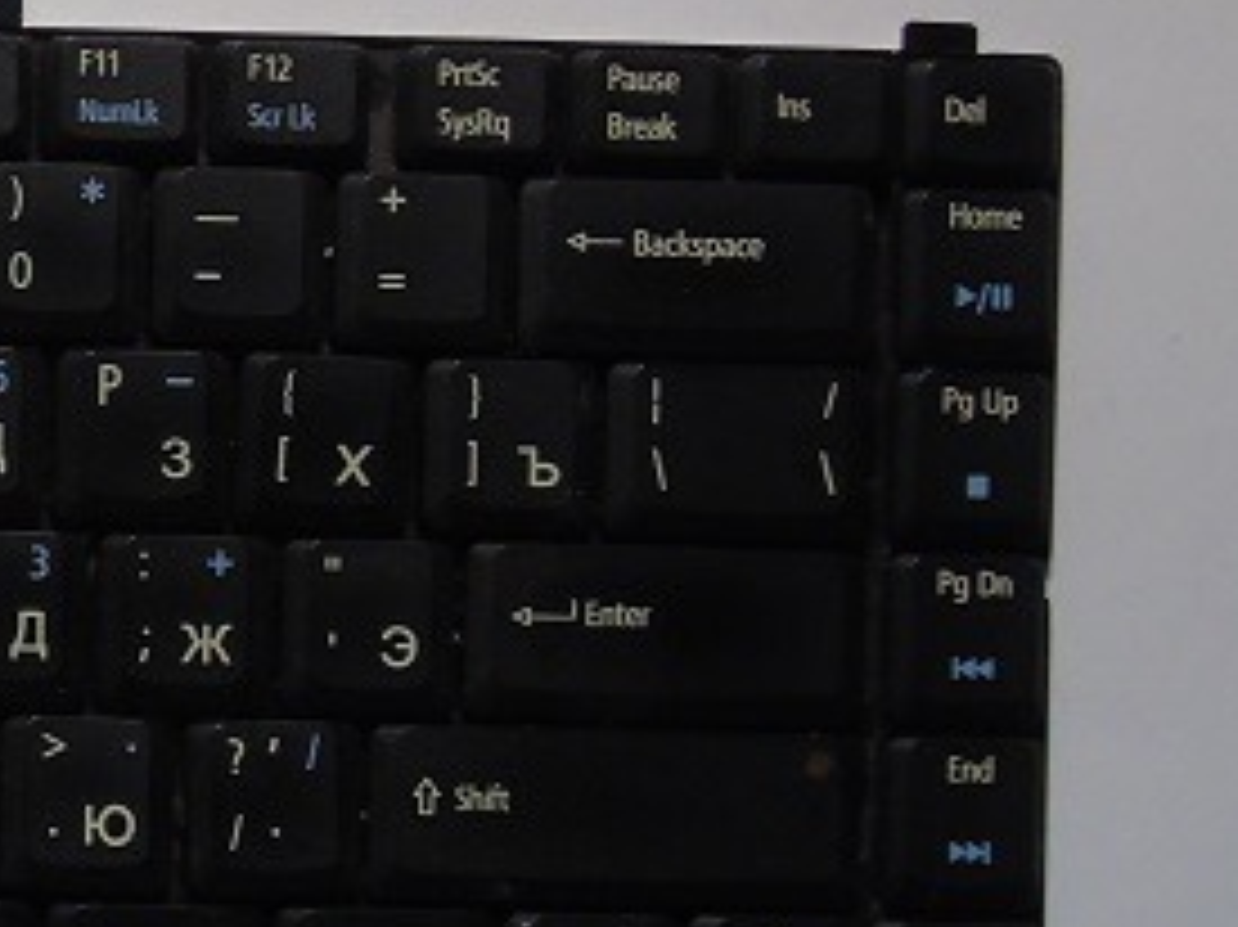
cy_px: 513
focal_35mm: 79
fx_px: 2824
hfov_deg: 22.2
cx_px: -365
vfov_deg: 18.6
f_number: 6
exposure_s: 1/20
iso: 200
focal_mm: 5.2
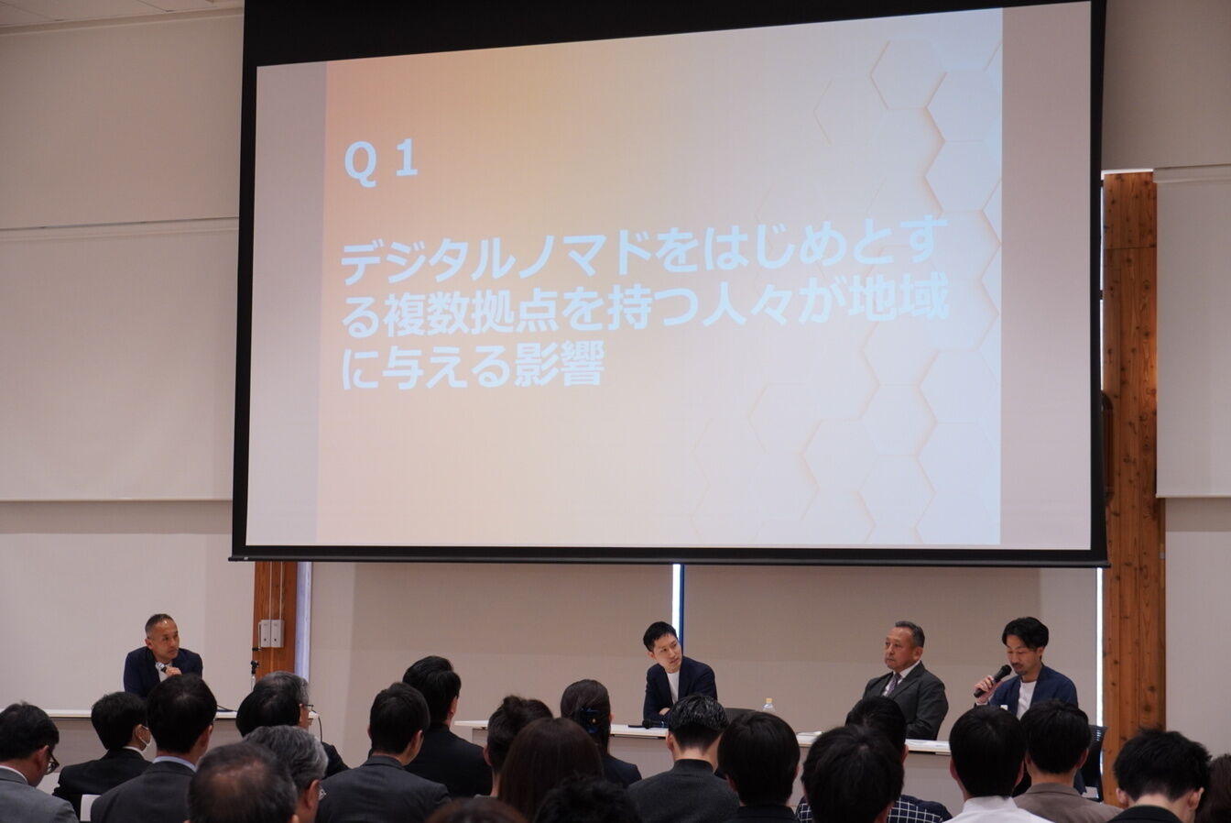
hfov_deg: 27.0
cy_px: 412
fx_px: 2566
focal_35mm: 75
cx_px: 616
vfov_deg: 18.2
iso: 800
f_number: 5
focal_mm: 50
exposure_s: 1/100
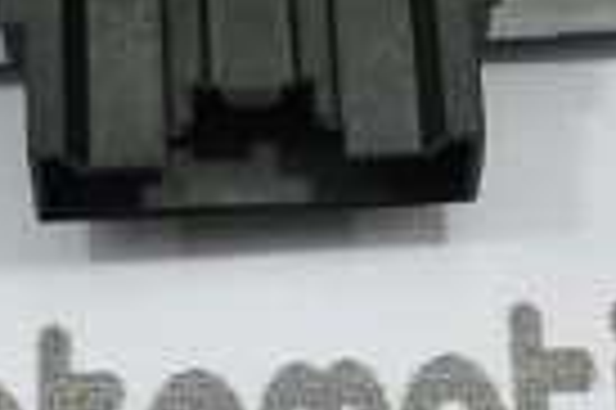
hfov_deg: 11.6
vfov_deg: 7.5
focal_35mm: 178
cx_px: 243
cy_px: -288
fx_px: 3042
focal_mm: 18
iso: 200
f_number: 4.5
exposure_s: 1/40
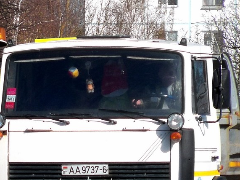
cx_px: 115
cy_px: 146
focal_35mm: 536
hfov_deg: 3.7
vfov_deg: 2.8
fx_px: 3712
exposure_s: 1/1600
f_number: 4.5
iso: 200
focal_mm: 50.6
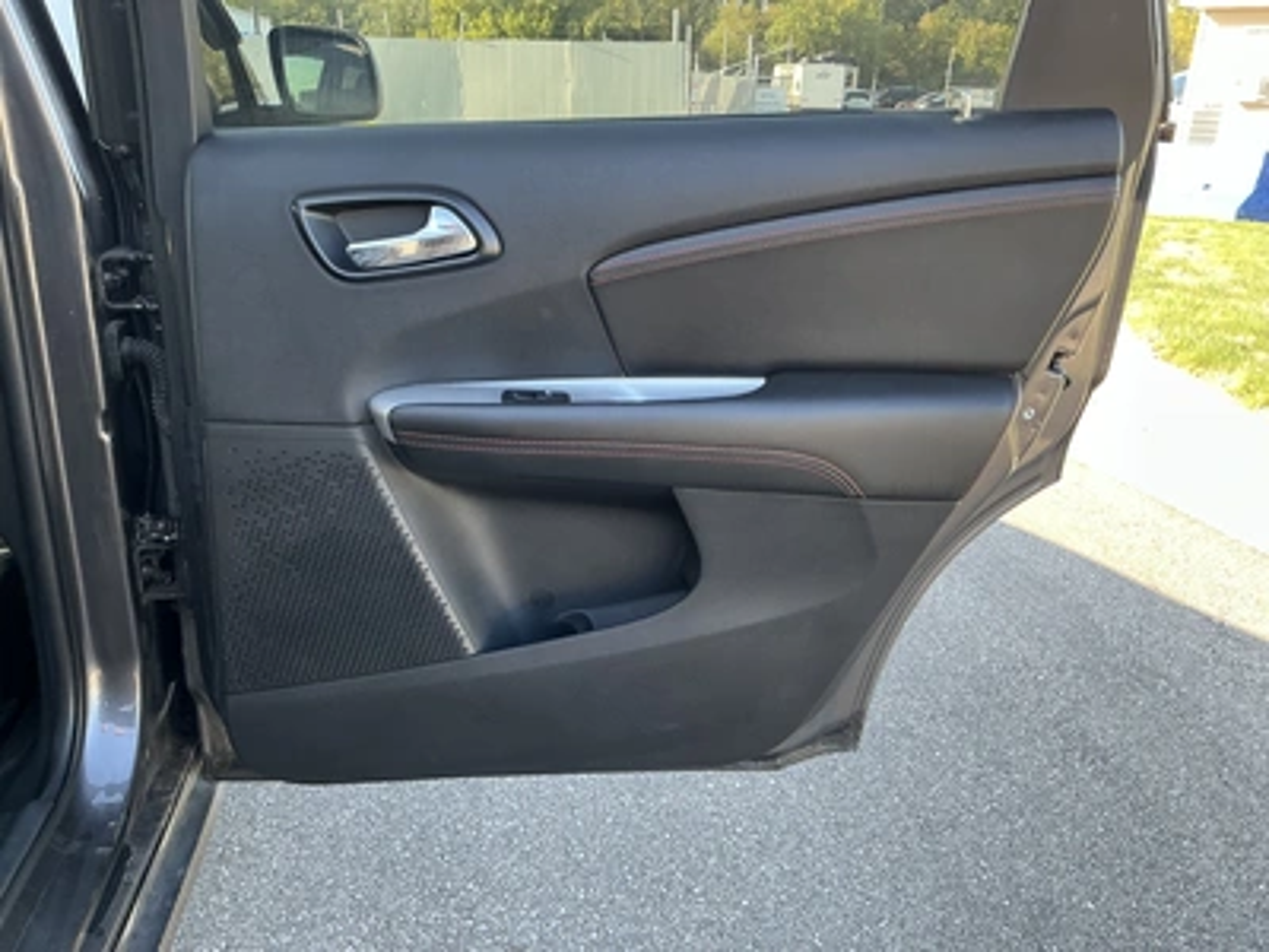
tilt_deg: -19.0
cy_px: 476
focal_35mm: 28
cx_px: 634
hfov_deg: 63.4
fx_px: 1026
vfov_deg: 49.7
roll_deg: -2.1
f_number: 1.8
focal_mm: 3
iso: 40
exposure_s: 1/122
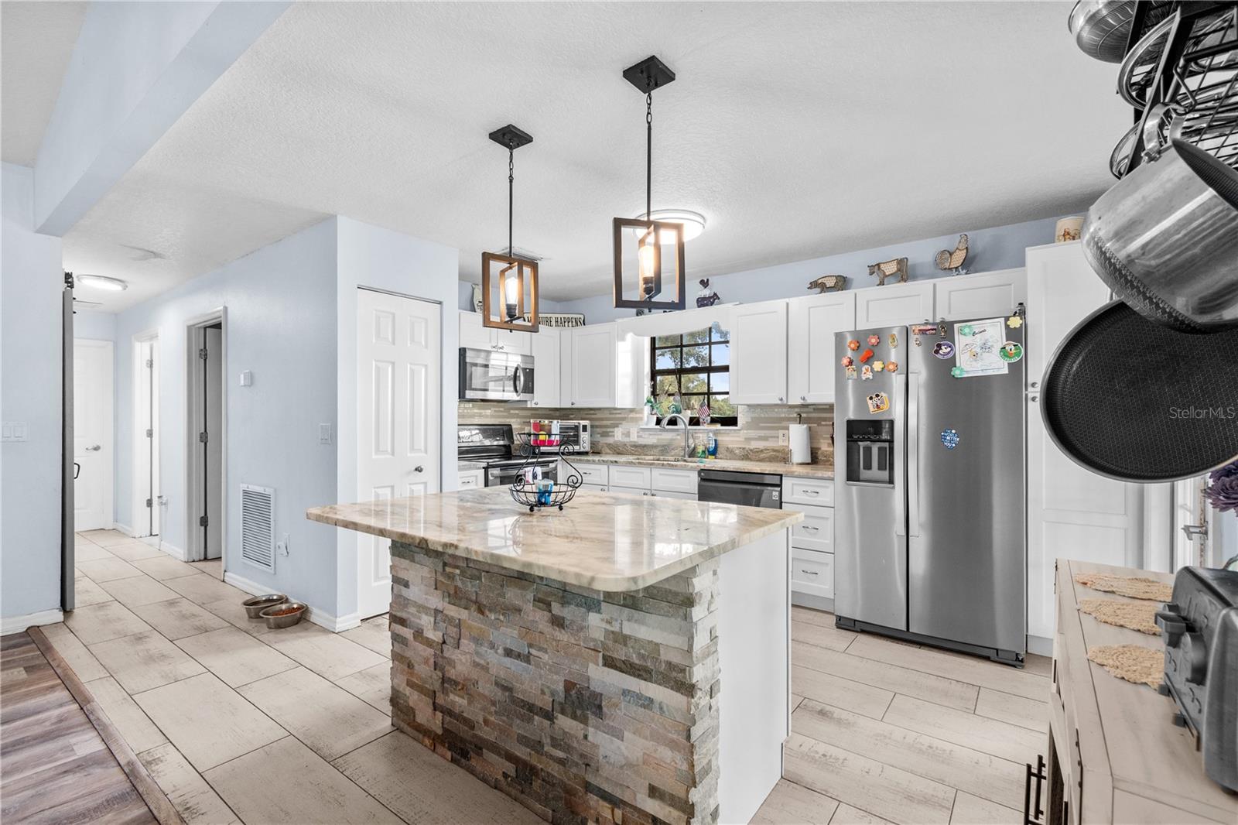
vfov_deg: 77.3
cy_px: 412
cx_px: 619
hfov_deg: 100.4
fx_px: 516
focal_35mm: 15
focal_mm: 10
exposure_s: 1
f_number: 7.1
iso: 100
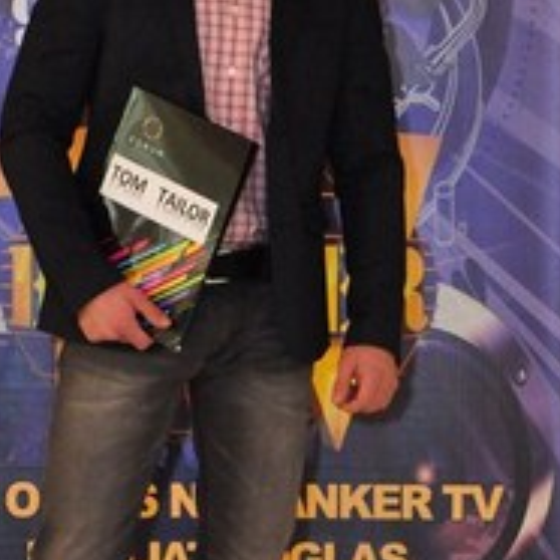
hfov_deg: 7.0
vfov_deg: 7.0
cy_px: 343
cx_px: 203
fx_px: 4557
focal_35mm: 249
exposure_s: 1/60
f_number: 5.3
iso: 2000
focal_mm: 70
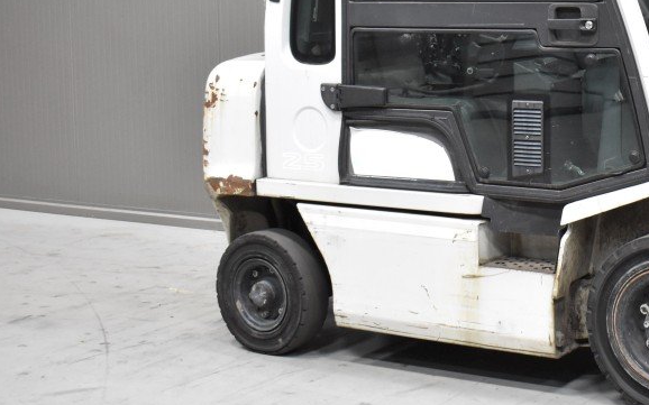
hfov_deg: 27.0
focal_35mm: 73
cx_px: 615
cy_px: 40
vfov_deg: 17.6
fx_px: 1292
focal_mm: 23
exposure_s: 1/40
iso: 1600
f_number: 4.5
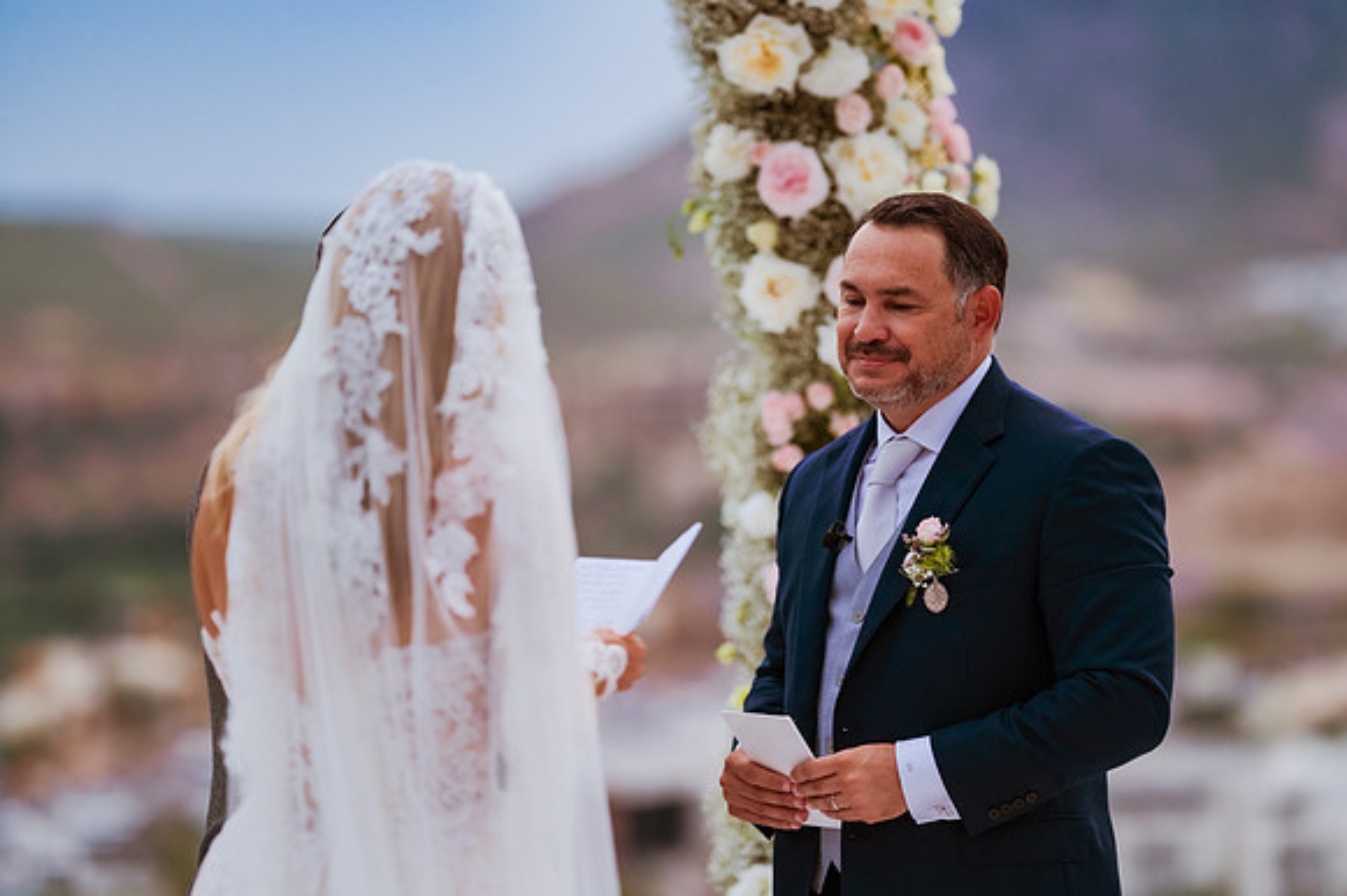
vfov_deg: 9.8
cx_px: 698
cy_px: 455
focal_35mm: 140
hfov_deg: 14.7
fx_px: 5236
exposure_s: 1/1600
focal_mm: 135
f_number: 1.8
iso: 800
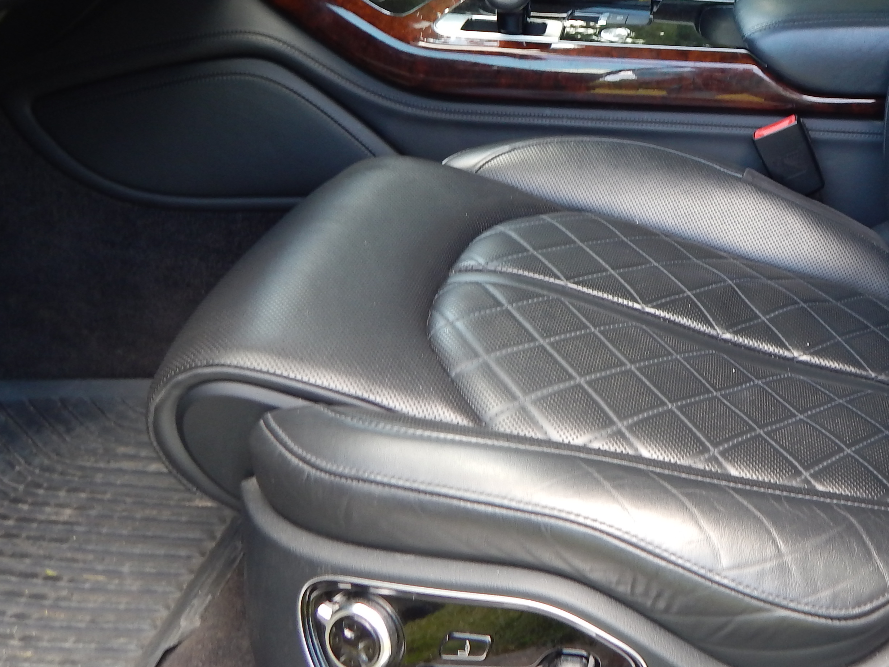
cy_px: 223
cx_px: 710
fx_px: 1104
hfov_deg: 41.9
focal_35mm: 43
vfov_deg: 33.3
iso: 125
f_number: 3
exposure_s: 1/40
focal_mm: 4
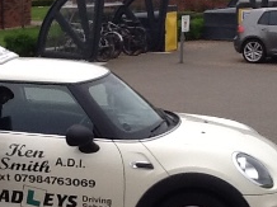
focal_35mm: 101
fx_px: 807
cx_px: 79
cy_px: 158
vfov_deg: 14.6
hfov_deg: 19.4
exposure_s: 1/923
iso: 40
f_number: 2.4
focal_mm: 2.03
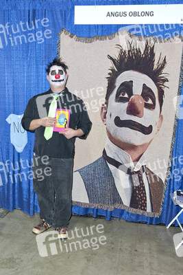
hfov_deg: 41.1
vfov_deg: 58.7
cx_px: 92
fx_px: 244
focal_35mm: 32
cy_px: 138
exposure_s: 1/320
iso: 400
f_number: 4
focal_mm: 32
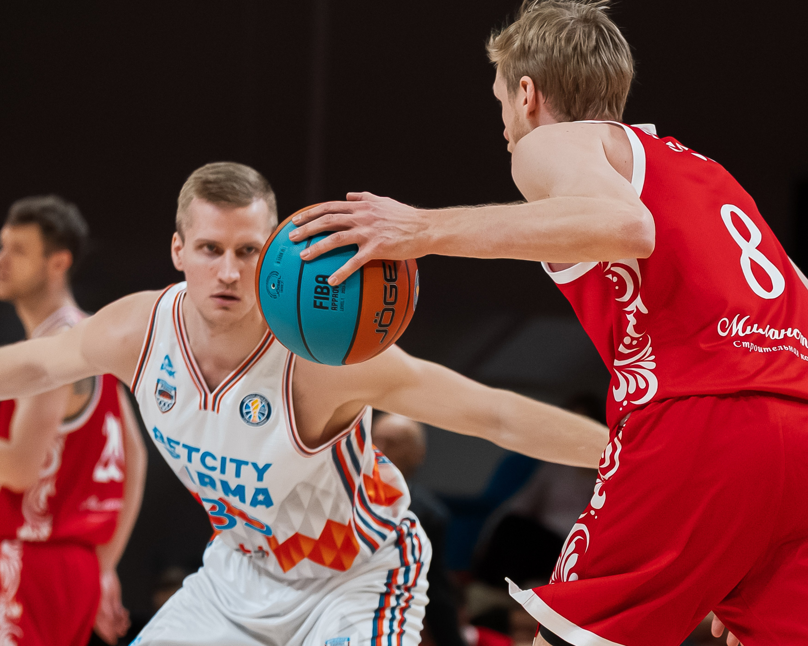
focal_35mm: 444
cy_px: 727
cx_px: 731
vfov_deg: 3.5
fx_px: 10610
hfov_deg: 4.4
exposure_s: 1/2000
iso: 3200
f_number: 5
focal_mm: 175
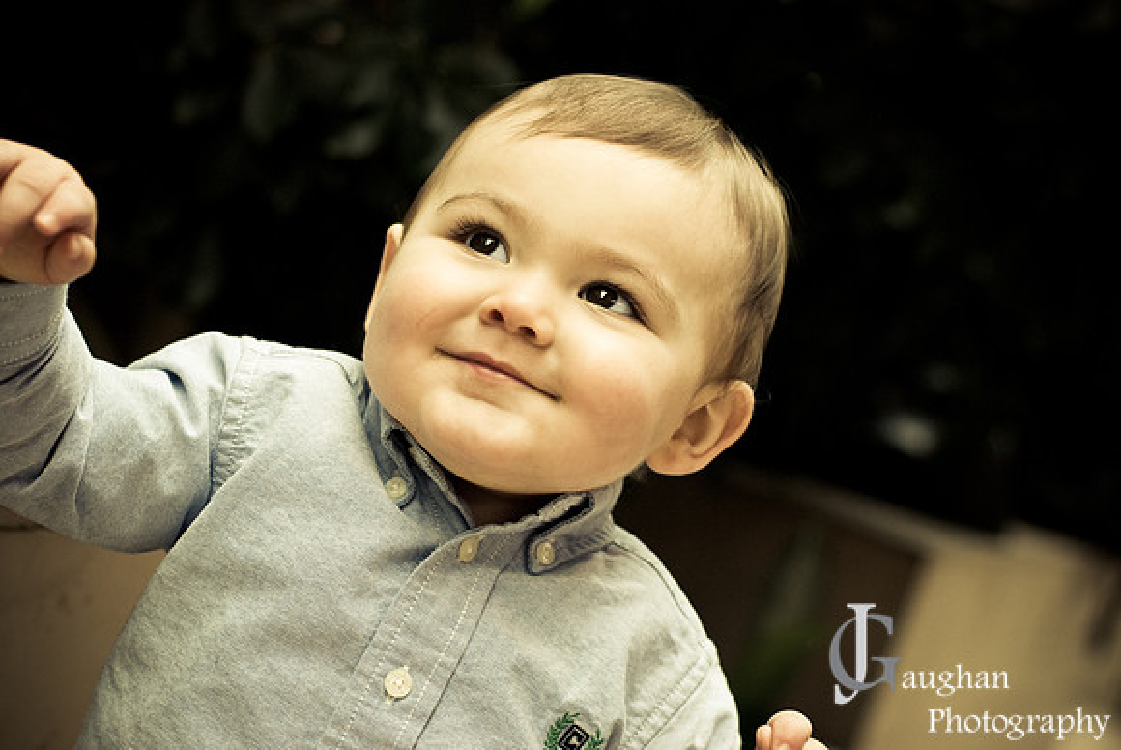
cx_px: 560
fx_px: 2338
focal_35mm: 75
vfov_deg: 18.2
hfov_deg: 27.0
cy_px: 375
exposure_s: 1/160
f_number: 3.5
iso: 250
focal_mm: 50
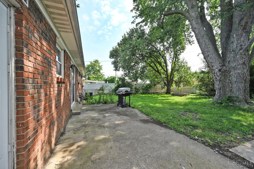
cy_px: 84
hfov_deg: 104.3
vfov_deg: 81.2
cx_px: 127
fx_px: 99
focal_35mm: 14
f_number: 5.6
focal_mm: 14
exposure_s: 1/250
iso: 125
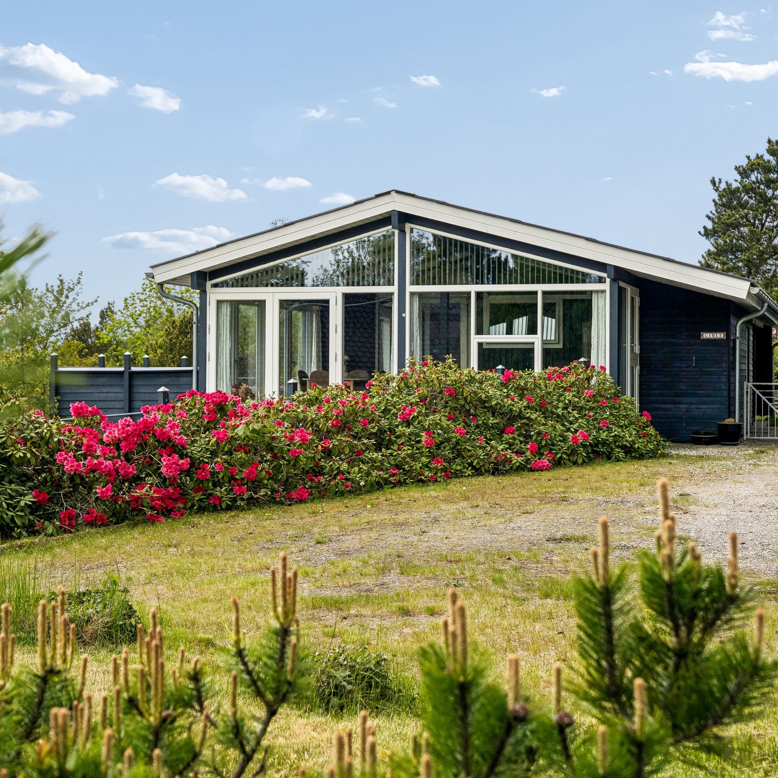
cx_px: 497
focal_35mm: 57
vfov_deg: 30.0
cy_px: 382
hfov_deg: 29.9
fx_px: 1449
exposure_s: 1/800
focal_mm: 35
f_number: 5.6
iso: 320
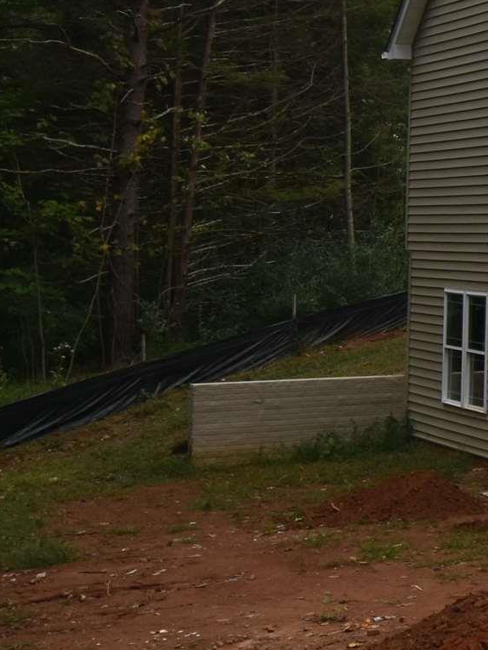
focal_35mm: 94
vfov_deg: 20.6
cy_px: 134
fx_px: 1766
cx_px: 1148
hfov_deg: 12.5
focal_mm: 16
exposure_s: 1/250
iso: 200
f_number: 8
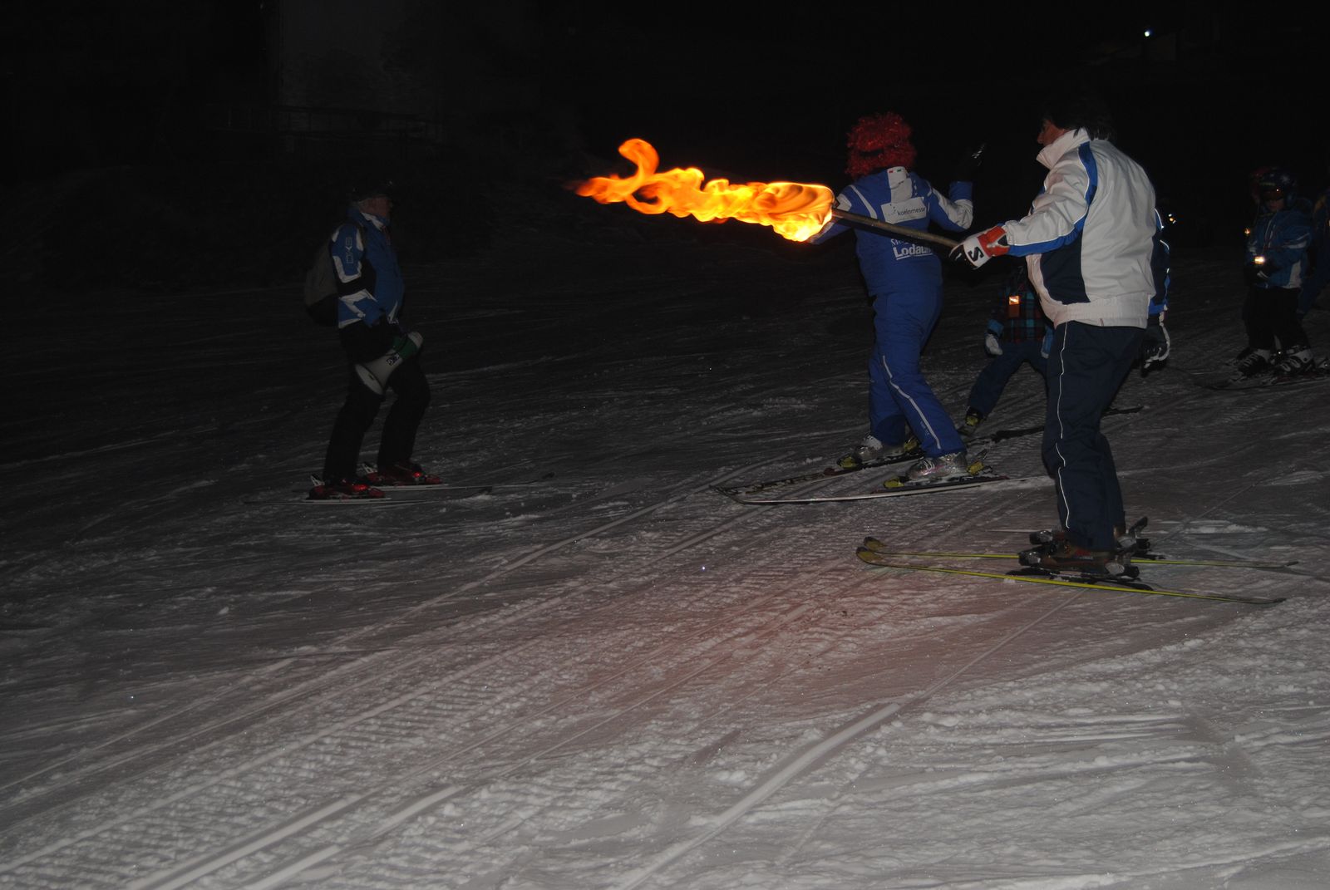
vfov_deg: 25.8
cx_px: 665
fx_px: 1942
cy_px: 445
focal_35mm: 52
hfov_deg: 37.8
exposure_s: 1/60
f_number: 4.5
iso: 200
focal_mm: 35
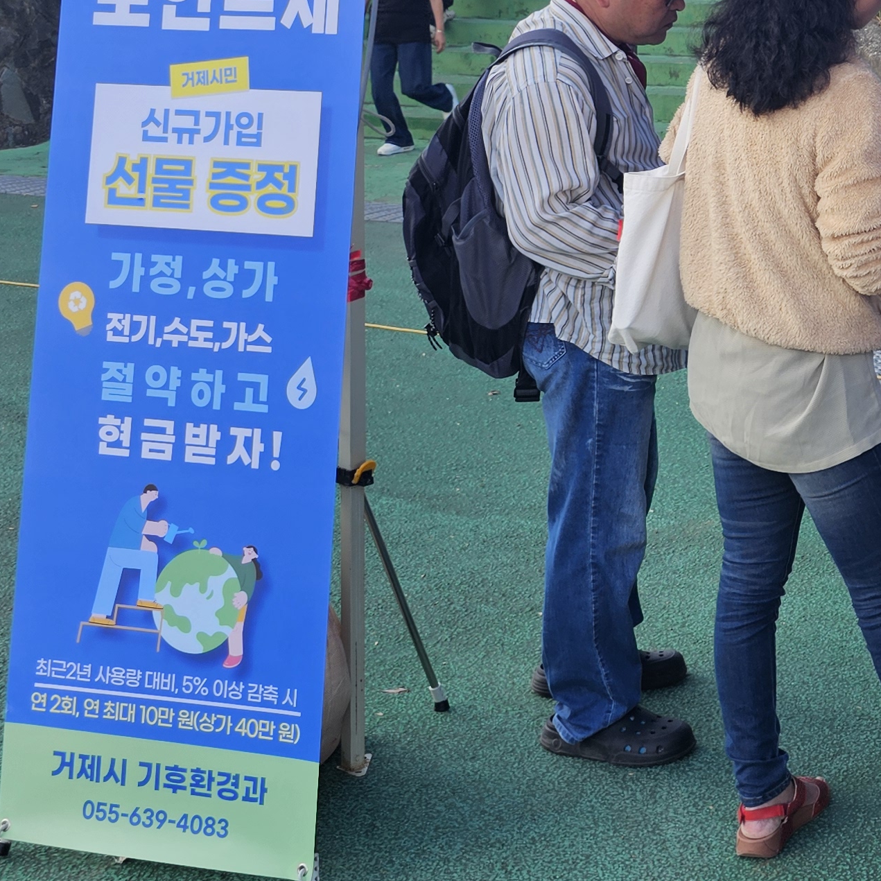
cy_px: 141
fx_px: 1843
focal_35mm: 64
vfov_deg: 26.3
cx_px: 1178
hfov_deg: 23.4
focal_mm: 6.3
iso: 10
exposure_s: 1/153
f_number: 1.7
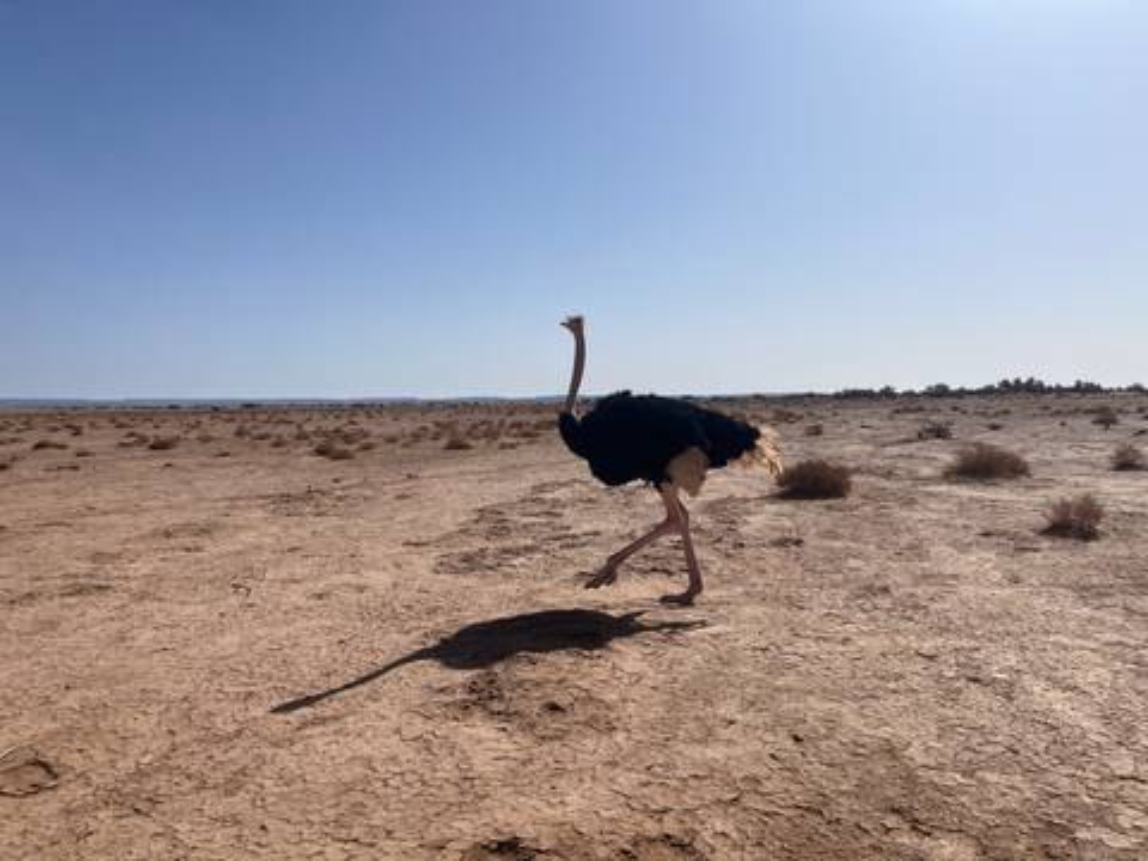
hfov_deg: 67.3
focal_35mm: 26
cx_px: 574
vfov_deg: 53.1
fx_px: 862
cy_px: 430
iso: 50
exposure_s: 1/9901
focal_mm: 5.1
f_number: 1.6
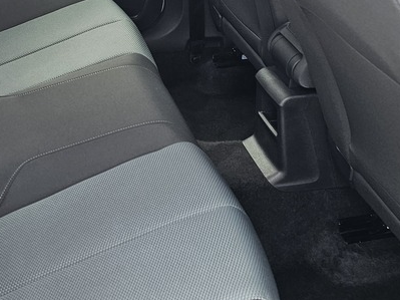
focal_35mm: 59
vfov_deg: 24.2
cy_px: 40
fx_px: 682
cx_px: 132
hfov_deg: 32.4
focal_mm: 6.3
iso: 125
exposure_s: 1/180
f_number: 1.7
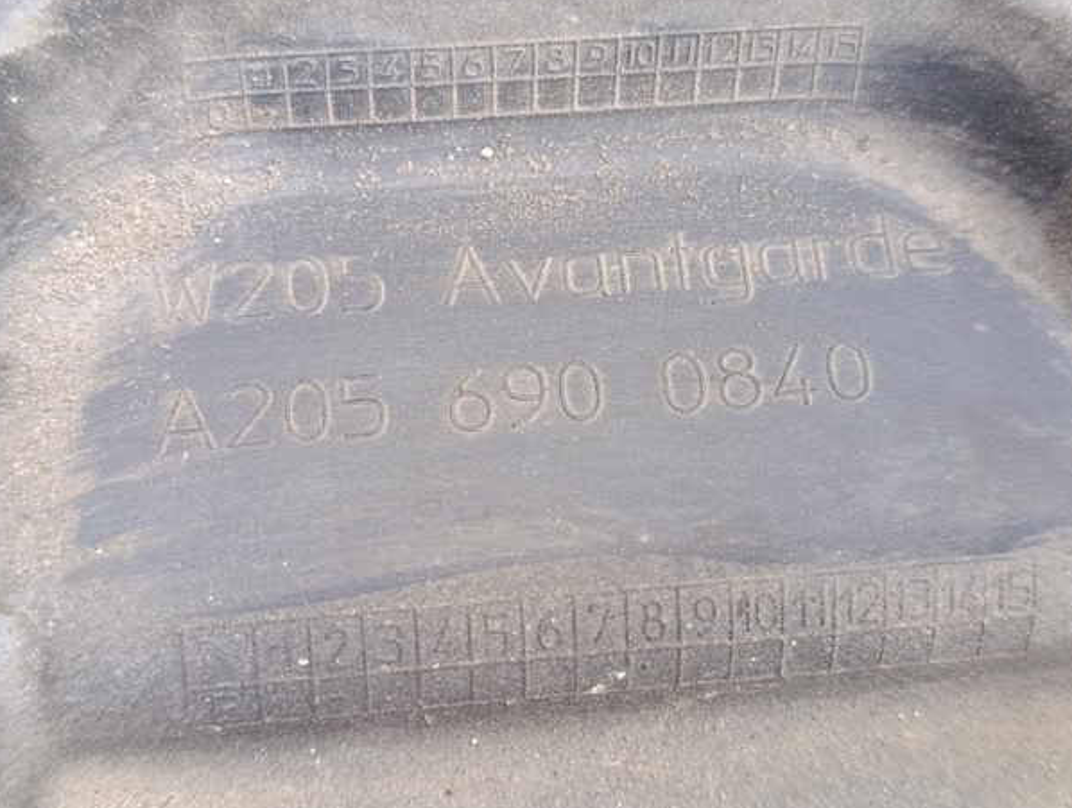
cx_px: 523
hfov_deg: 38.8
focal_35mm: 49
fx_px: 1520
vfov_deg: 29.8
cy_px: 405
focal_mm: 6.11
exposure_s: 1/50
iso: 640
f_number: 1.7
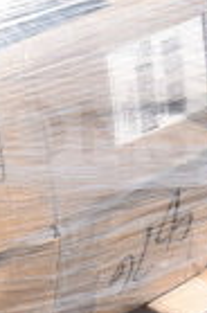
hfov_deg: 6.2
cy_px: 8
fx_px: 1890
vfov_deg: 9.4
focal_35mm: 218
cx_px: -45
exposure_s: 1/320
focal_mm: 22
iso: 200
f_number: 9
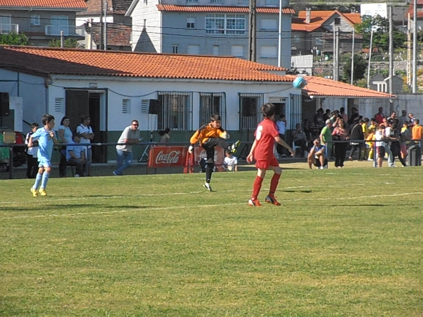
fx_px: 2420
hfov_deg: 10.0
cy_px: 158
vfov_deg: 7.5
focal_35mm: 198
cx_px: 212
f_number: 15
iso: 400
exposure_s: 1/160
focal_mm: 35.05
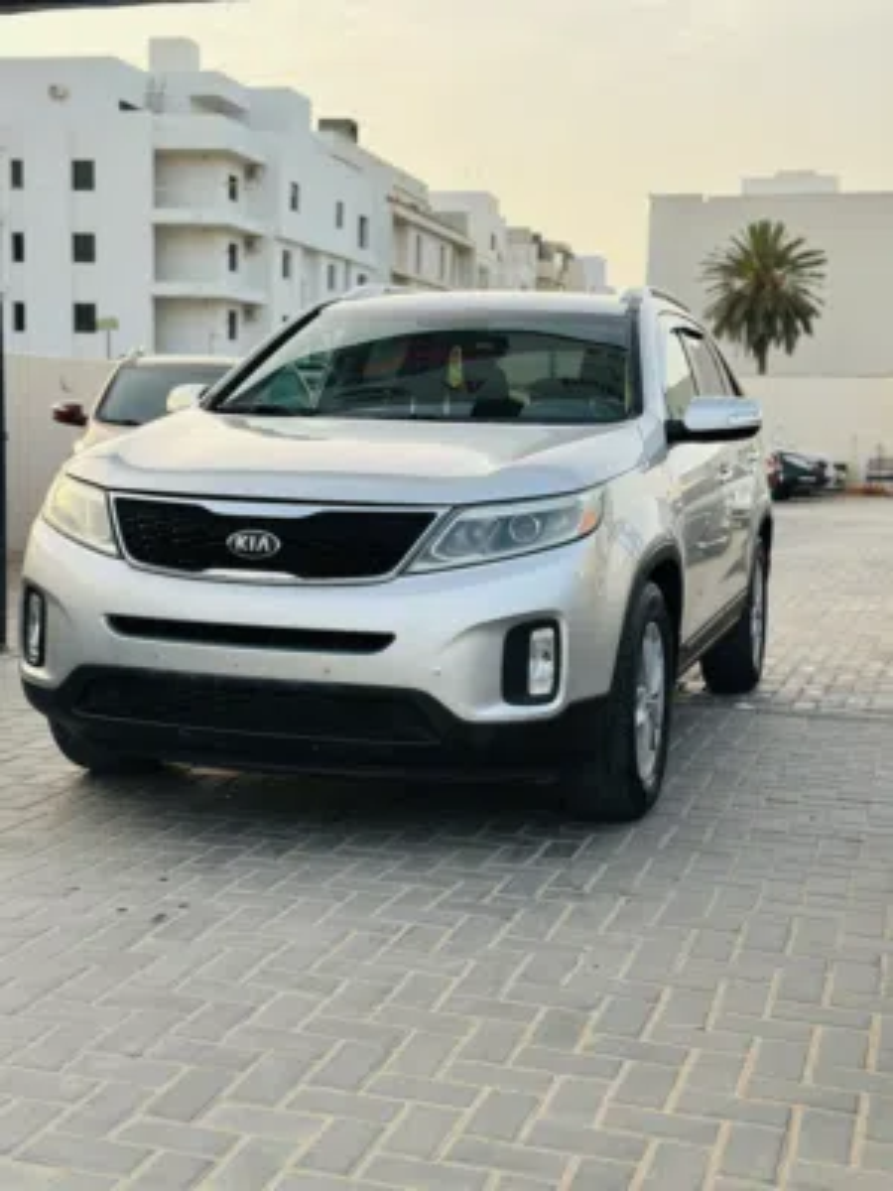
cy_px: 596
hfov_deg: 30.3
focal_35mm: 48
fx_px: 1651
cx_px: 446
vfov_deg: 39.7
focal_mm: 6.86
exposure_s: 1/903
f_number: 1.78
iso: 80
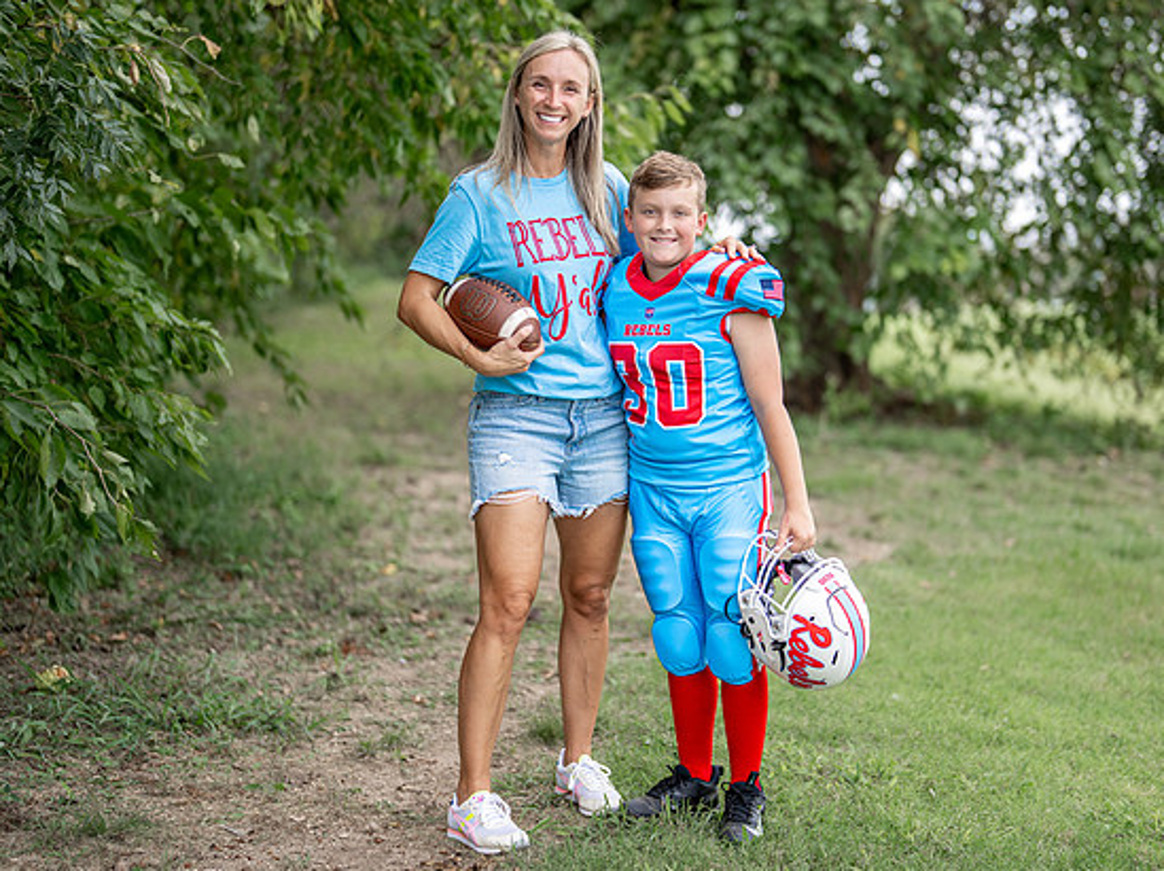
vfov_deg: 22.2
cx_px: 654
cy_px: 396
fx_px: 2218
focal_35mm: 66
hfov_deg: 29.4
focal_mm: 50
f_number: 1.2
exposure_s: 1/2000
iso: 100
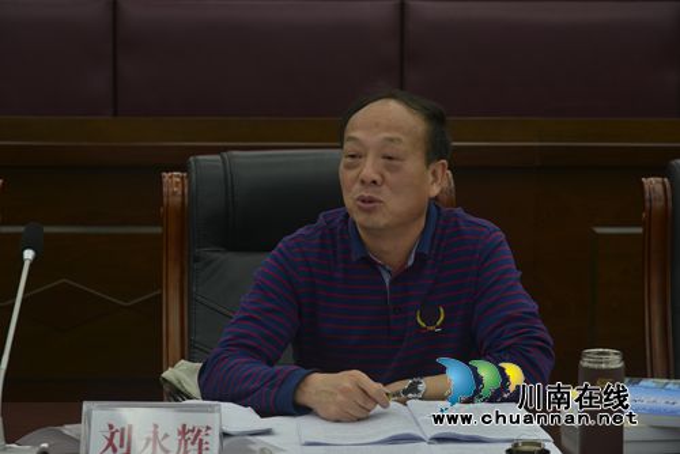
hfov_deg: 18.3
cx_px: 340
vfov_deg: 12.2
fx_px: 2117
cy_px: 227
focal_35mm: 112
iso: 160
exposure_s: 1/13
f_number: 8
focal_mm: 112
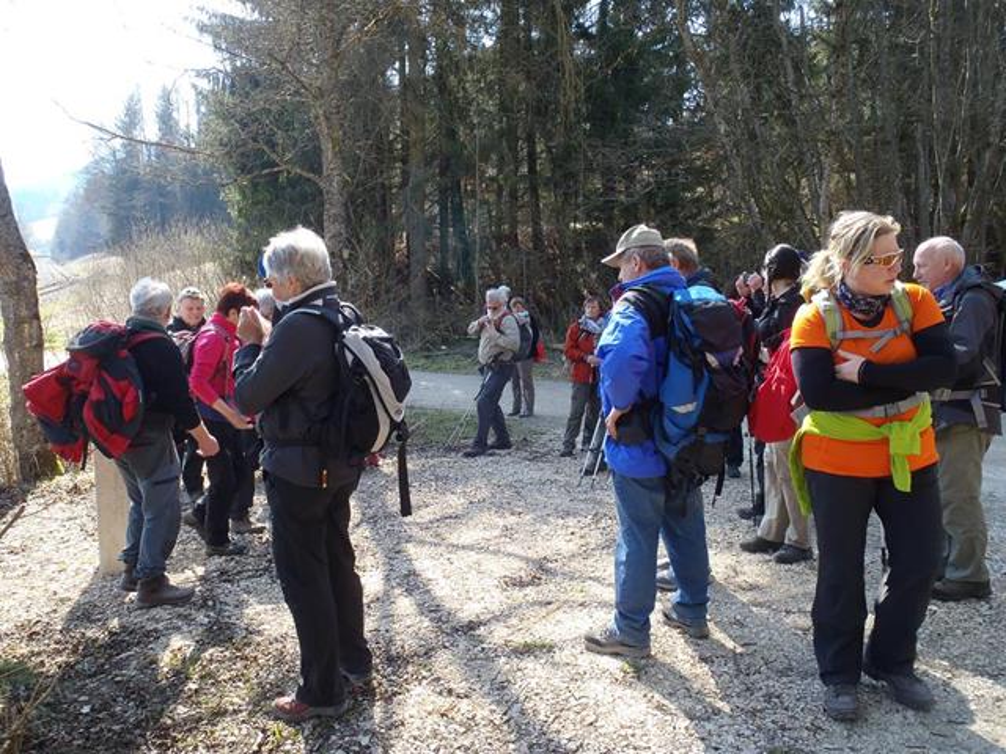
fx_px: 814
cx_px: 503
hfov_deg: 63.4
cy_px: 377
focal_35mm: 28
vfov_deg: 49.7
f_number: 3.9
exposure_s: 1/100
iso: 80
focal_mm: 5
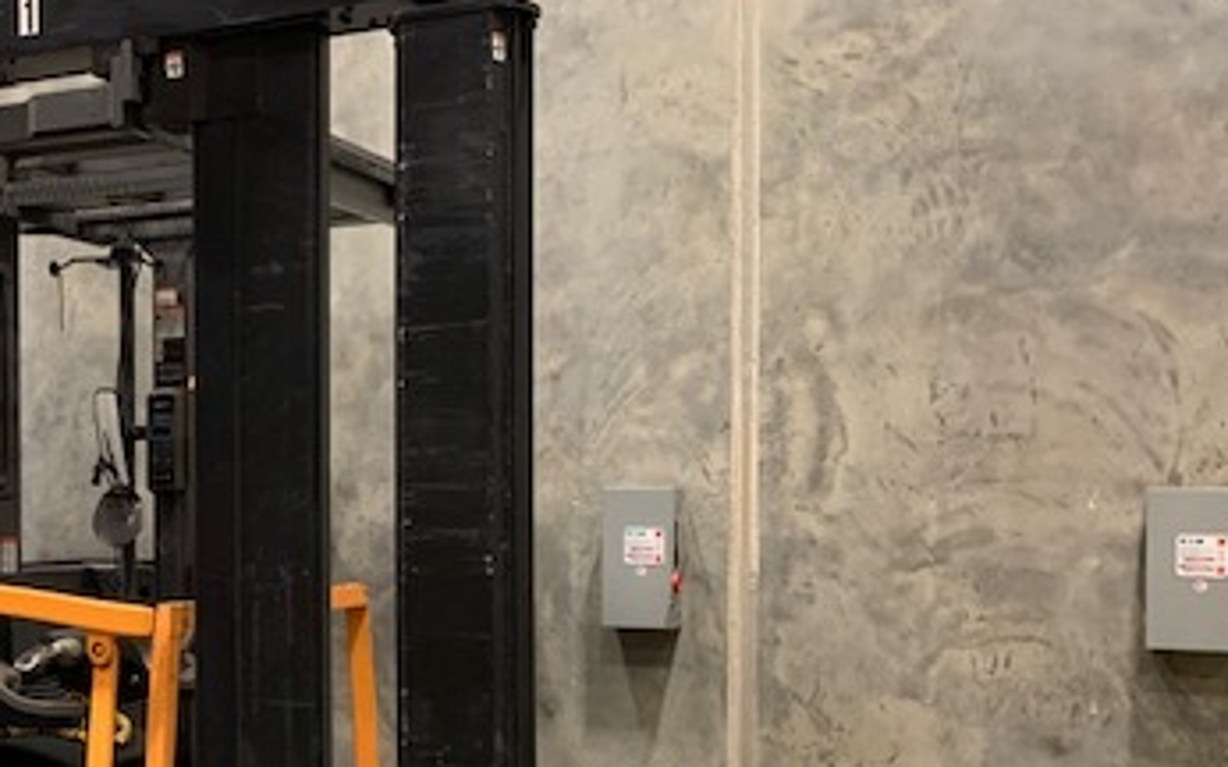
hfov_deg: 37.5
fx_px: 1706
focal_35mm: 51
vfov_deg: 25.2
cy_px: 518
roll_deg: +0.4
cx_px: 170
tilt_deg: -1.5
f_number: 1.8
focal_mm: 4.25
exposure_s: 1/40
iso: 400
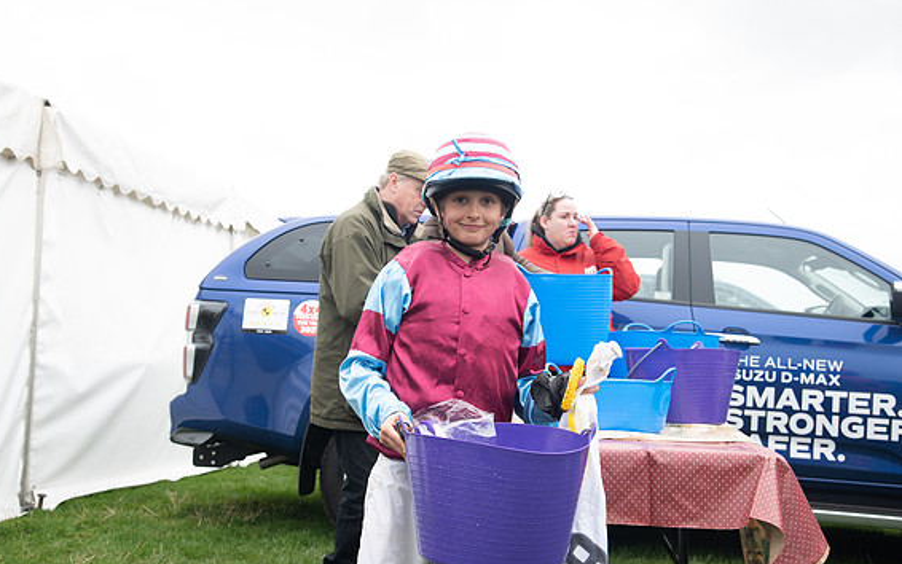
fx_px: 1180
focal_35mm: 48
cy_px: 301
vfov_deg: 26.9
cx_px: 441
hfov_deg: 41.8
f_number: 5
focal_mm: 46
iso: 200
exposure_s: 1/125
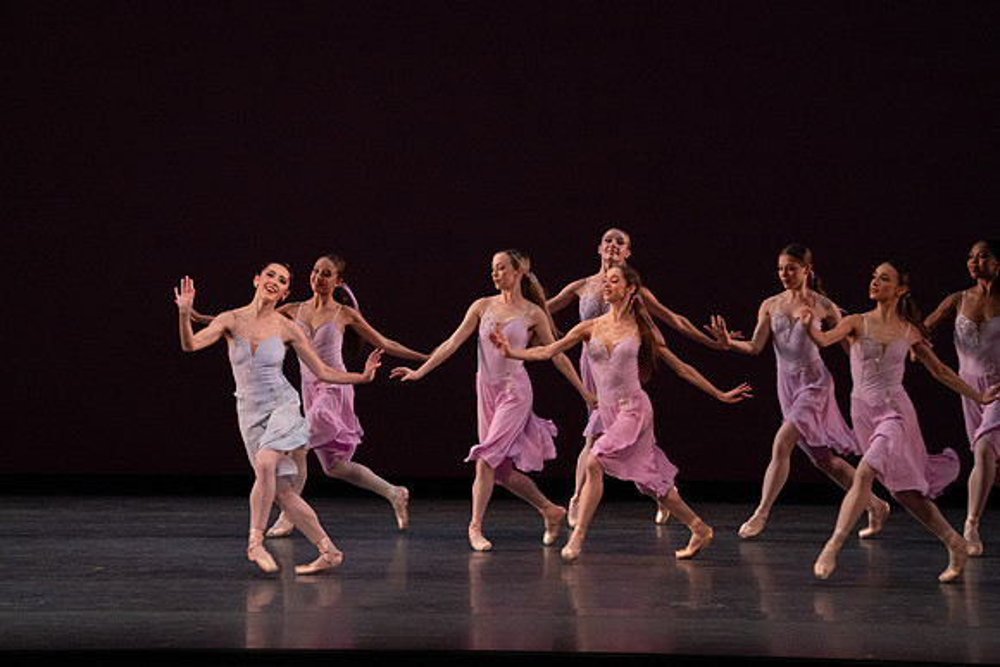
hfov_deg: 10.4
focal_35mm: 198
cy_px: 334
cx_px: 500
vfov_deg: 6.9
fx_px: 5501
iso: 12800
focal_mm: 198
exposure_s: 1/400
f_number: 13
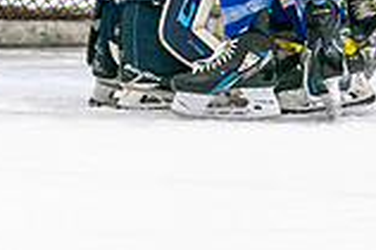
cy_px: -289
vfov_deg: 1.4
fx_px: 10152
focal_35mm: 973
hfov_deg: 2.1
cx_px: 240
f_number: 2.8
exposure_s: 1/1250
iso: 3200
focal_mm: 200
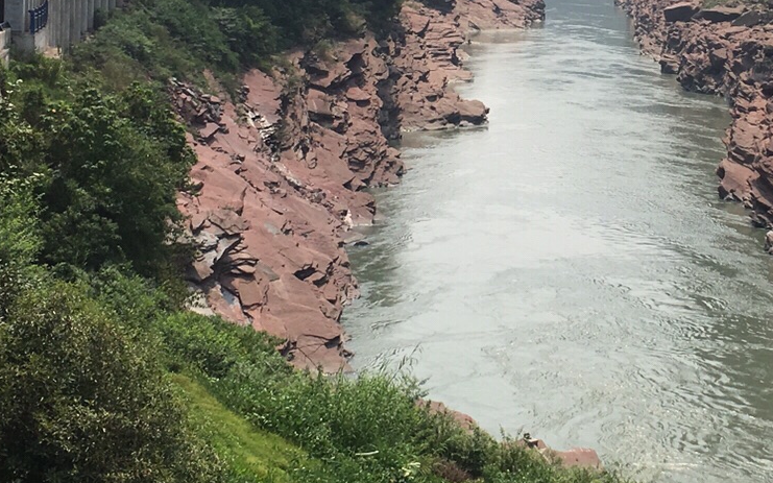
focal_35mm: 83
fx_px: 1748
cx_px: 581
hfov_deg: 24.6
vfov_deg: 15.6
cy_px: 67
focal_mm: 4.15
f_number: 2.2
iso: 25
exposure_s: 1/1832
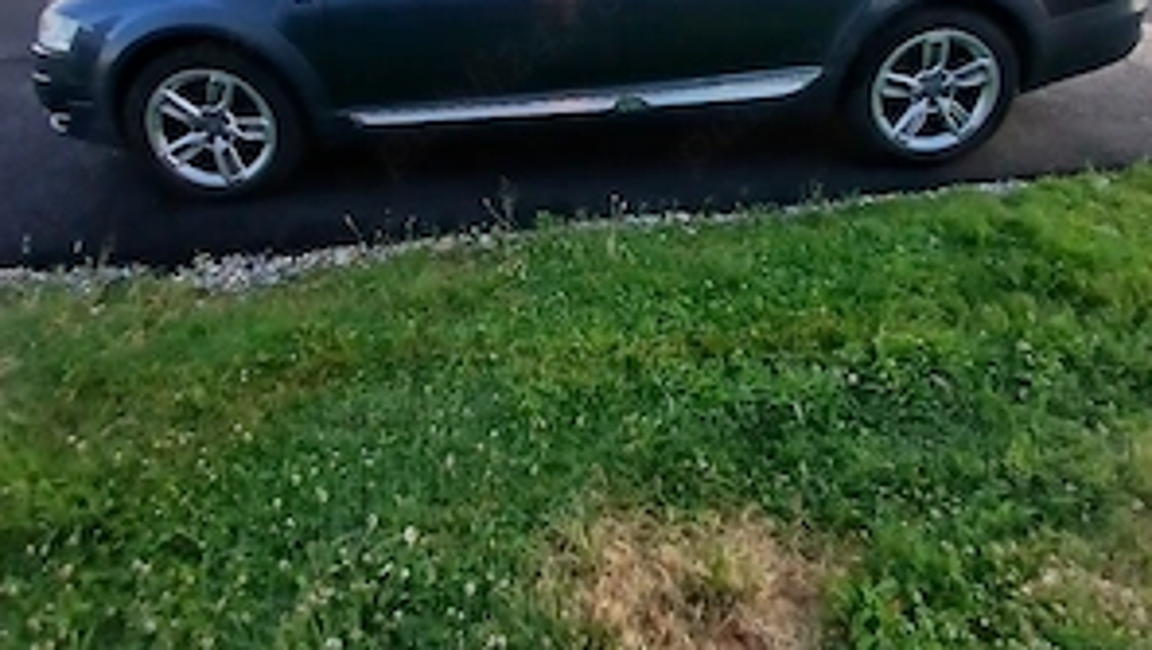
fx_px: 764
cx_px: 576
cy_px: 121
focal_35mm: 25
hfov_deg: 74.0
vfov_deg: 43.7
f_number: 2.2
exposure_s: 1/110
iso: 50
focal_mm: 1.4
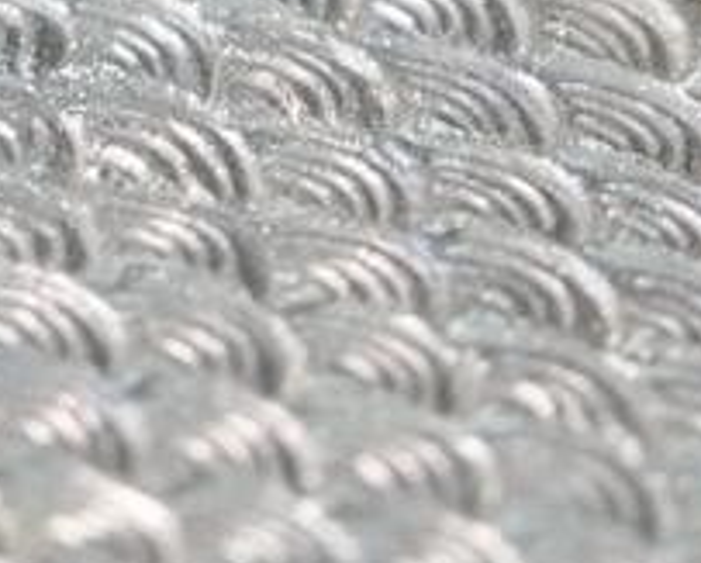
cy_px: -154
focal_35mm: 525
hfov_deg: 3.7
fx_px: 10908
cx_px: 300
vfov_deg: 3.0
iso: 5000
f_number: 4
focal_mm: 105
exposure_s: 1/125
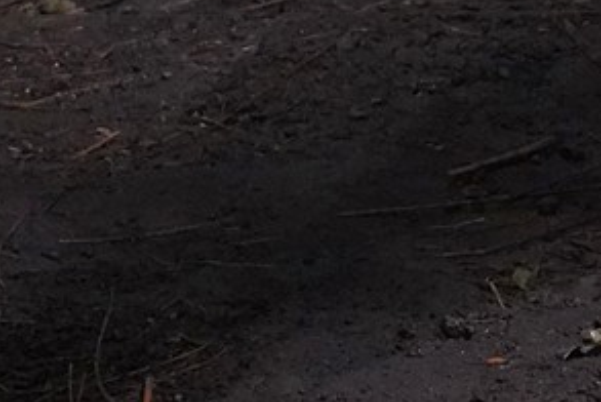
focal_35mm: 225
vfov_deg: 5.7
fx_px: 3760
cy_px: -818
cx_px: 1748
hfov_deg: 8.0
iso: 6400
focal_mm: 33
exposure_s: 1/80
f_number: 5
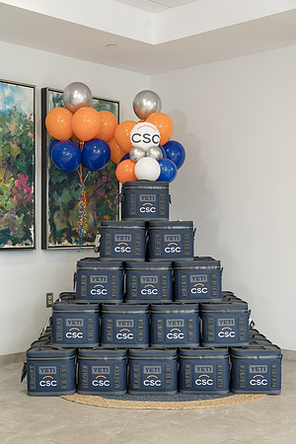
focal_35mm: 54
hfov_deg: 25.1
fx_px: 666
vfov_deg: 36.9
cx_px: 148
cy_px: 222
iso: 1250
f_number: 4
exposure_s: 1/100
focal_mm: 54
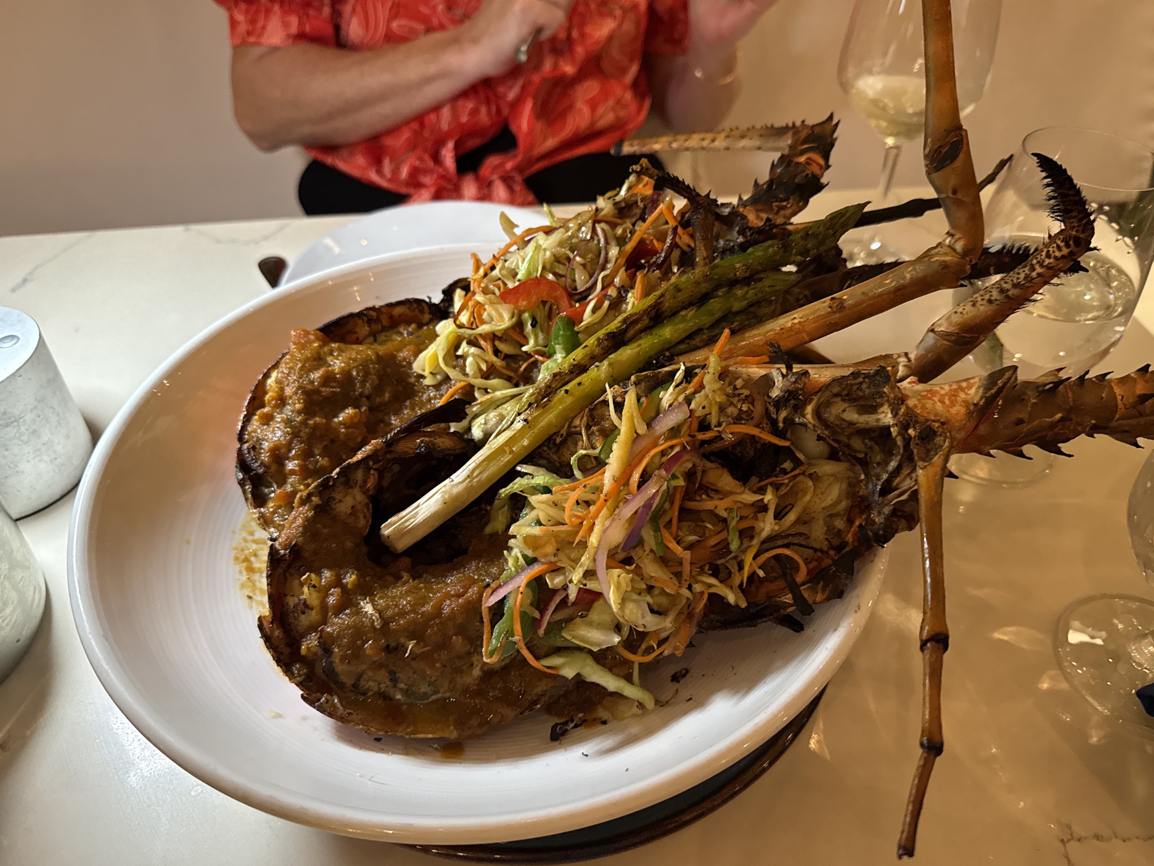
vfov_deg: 53.0
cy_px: 406
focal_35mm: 26
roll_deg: -1.7
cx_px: 612
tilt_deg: -39.9
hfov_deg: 67.2
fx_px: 867
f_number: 1.78
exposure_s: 1/40
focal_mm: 6.76
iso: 640
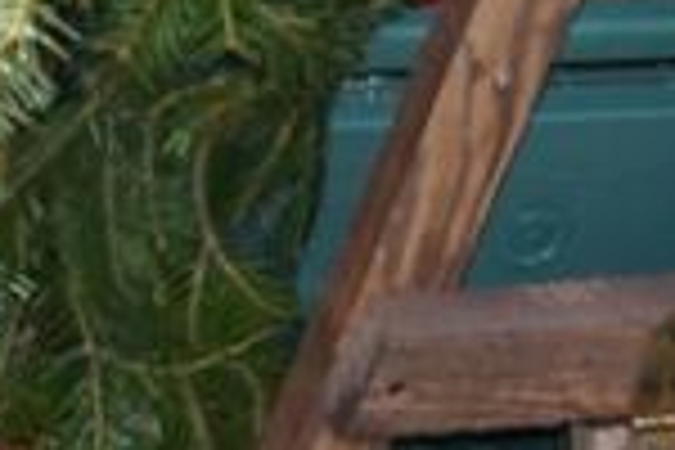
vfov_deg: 4.2
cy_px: -956
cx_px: -783
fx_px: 5865
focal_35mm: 313
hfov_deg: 6.4
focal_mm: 32.5
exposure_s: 1/200
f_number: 5
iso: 100
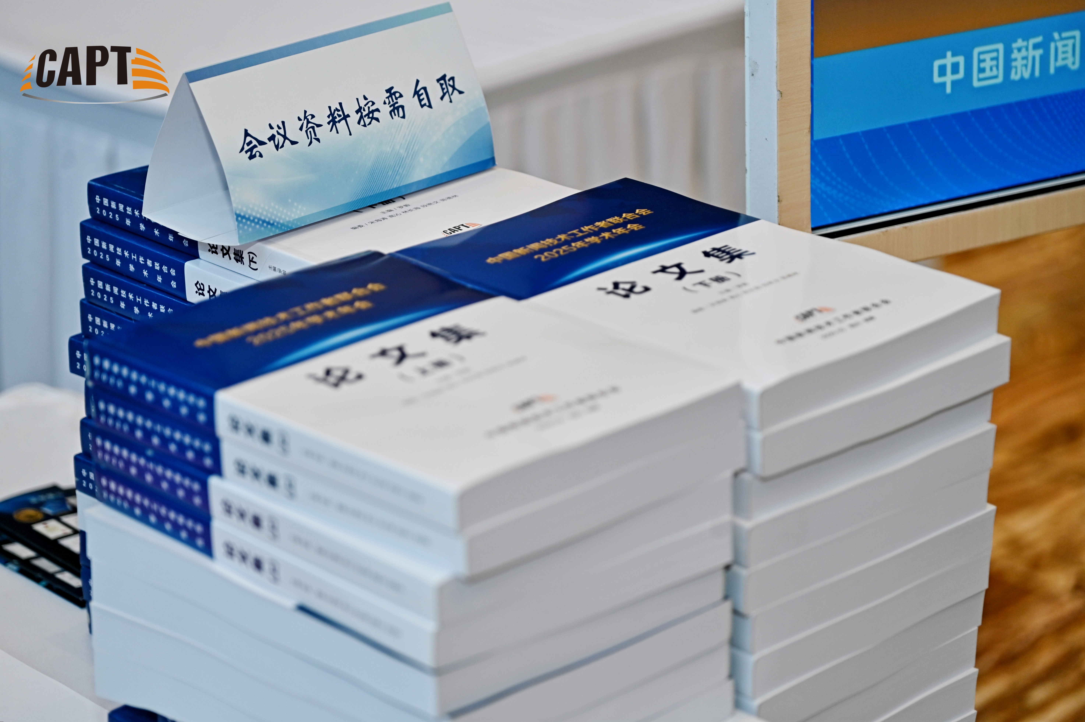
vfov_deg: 13.0
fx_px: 3162
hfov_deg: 19.5
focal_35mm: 105
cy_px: 361
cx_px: 542
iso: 500
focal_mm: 105
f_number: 4
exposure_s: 1/125
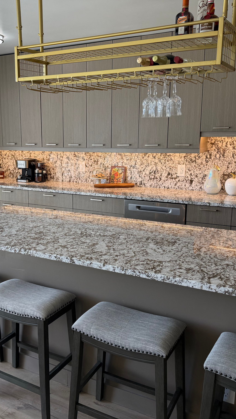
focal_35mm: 35
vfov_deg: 56.6
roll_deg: +0.7
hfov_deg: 33.3
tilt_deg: -10.6
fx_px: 389
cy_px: 209
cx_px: 72
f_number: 1.78
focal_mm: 6.76
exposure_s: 1/295
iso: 100
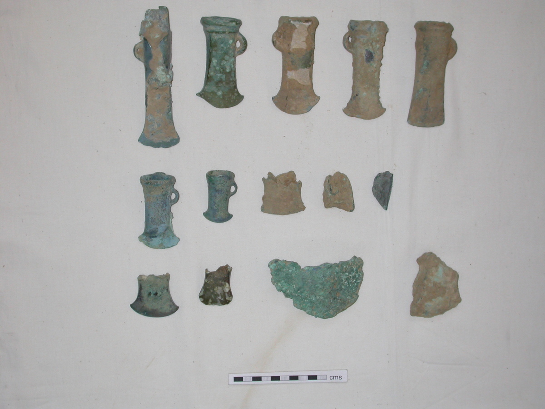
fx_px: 976
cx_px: 272
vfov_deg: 23.7
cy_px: 204
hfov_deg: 31.2
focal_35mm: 62
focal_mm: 12.9
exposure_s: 1/60.3
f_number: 3.1
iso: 100
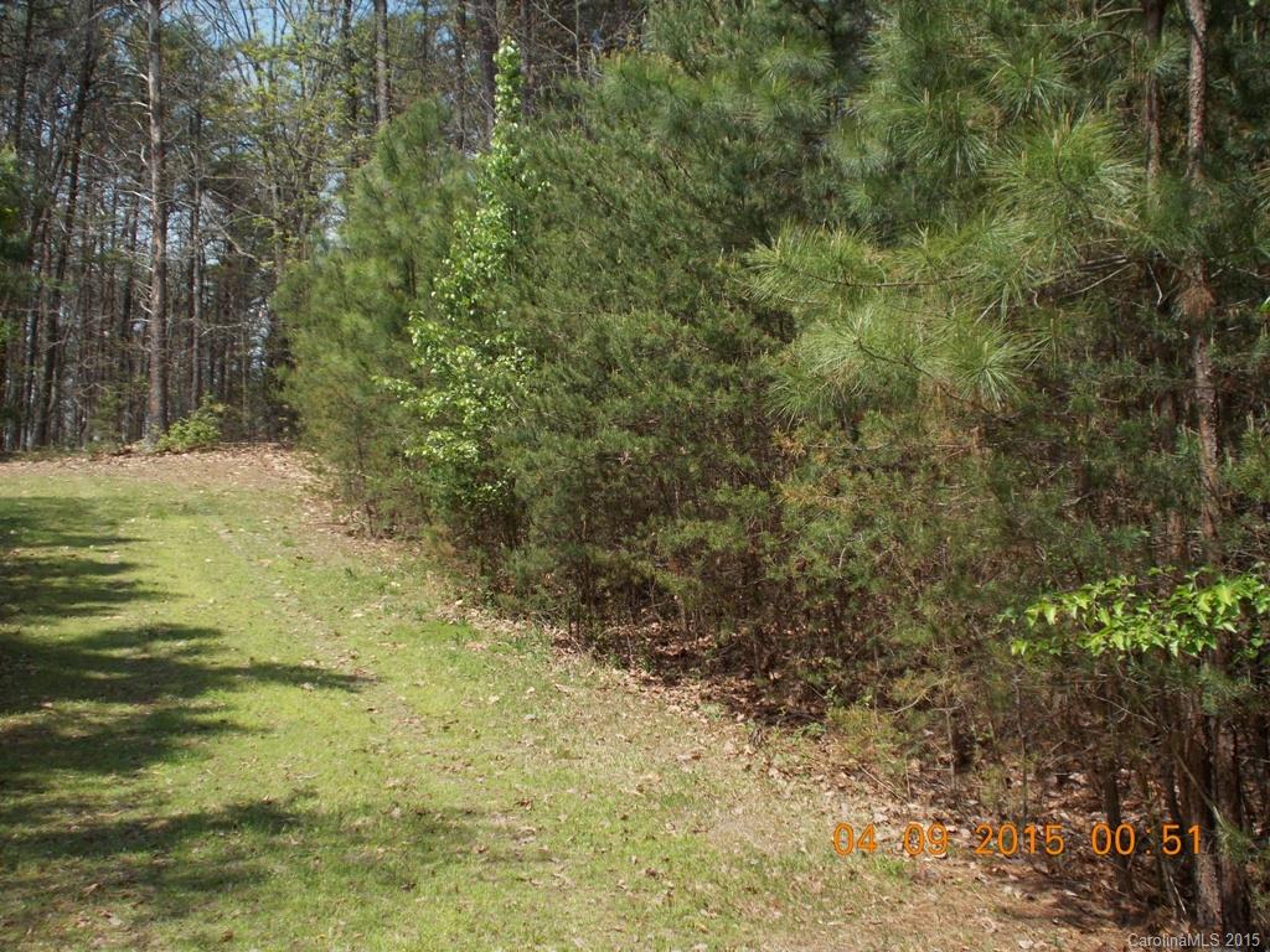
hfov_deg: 42.9
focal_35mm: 44
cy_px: 476
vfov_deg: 32.9
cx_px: 635
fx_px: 1614
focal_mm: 7.9
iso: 80
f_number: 4.2
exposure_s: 1/320
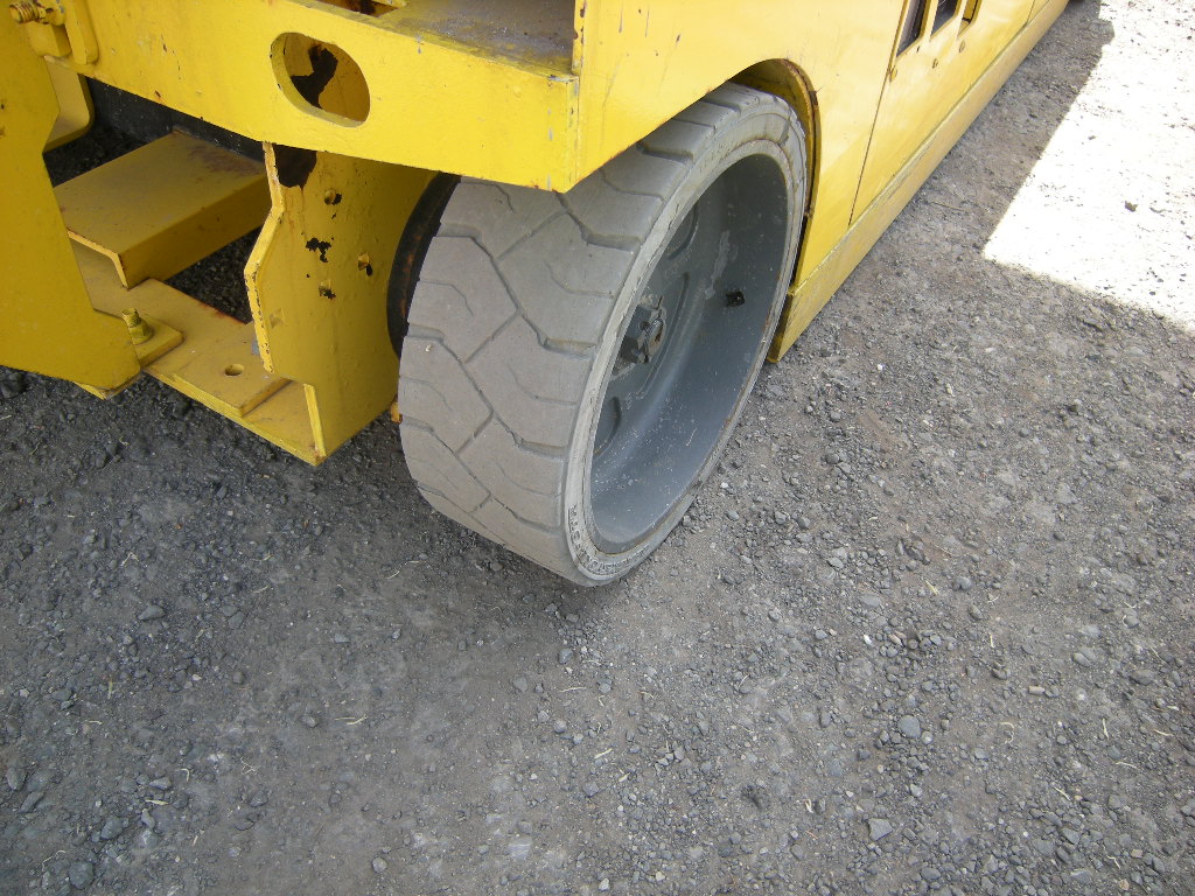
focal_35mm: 28
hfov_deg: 63.4
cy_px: 448
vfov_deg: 49.7
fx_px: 967
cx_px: 598
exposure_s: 1/148
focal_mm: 4.7
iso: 64
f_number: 2.8
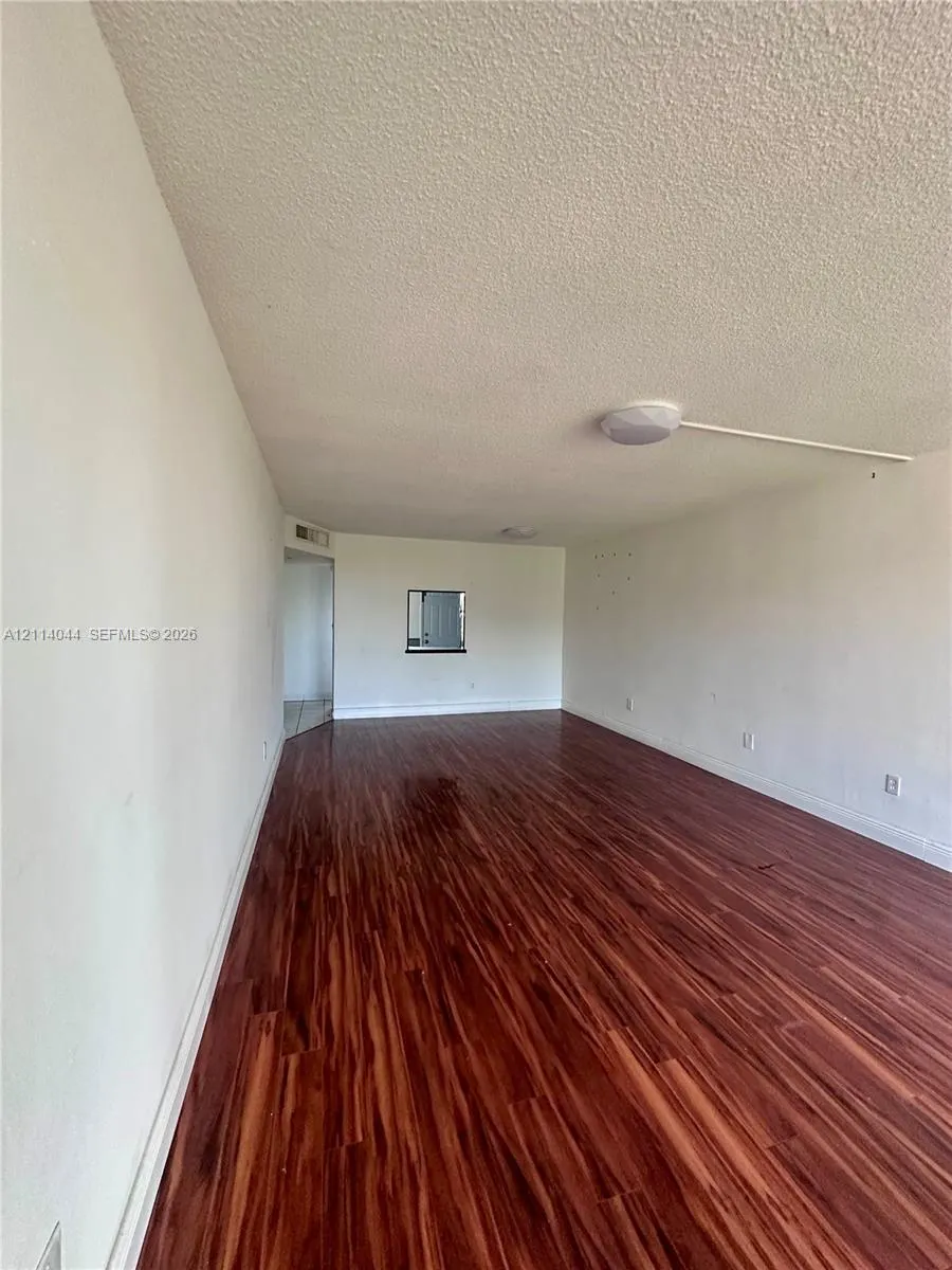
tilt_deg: -1.8
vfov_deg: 102.1
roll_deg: -3.2
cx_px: 476
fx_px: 513
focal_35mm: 14
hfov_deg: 85.7
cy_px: 635
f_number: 2.2
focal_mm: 2.22
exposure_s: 1/80
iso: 320
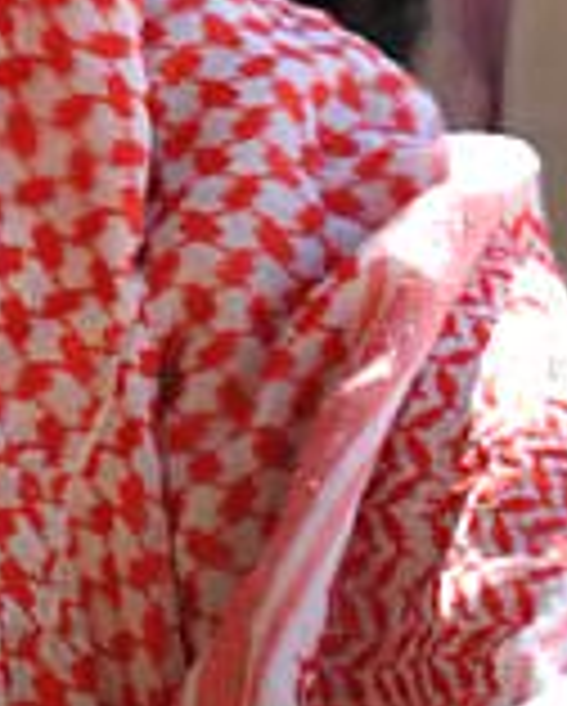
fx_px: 22569
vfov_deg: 1.8
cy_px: 333
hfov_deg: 1.4
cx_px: -378
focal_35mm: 1078
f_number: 6.3
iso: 200
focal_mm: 200
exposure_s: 1/160
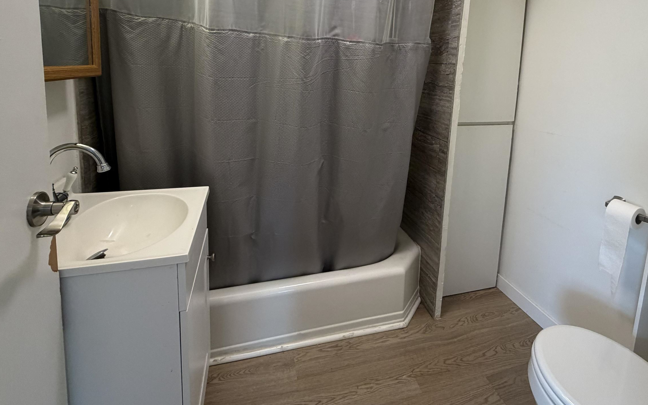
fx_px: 353
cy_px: 123
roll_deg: -3.8
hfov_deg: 84.3
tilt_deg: -9.2
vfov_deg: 57.8
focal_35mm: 20
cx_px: 379
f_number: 2.2
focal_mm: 2.22
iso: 200
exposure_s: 1/120
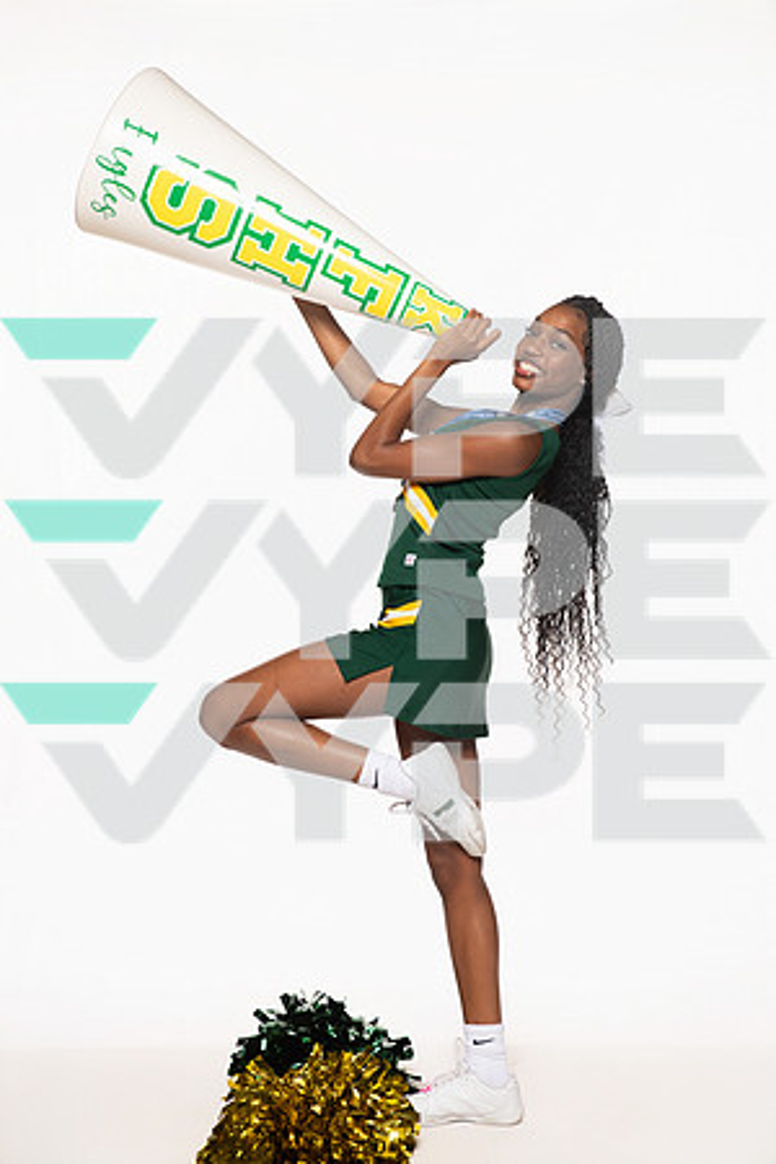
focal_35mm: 60
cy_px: 582
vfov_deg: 33.4
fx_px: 1940
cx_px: 388
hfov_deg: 22.6
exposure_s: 1/320
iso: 800
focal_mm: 60
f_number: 7.1
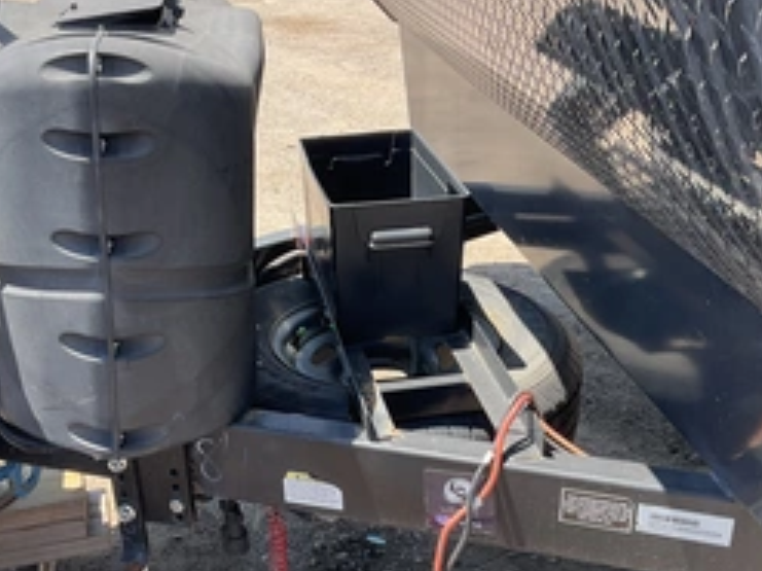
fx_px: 1034
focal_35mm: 47
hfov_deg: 40.3
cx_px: 312
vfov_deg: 30.7
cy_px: 355
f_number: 1.8
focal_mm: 3
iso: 25
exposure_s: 1/450
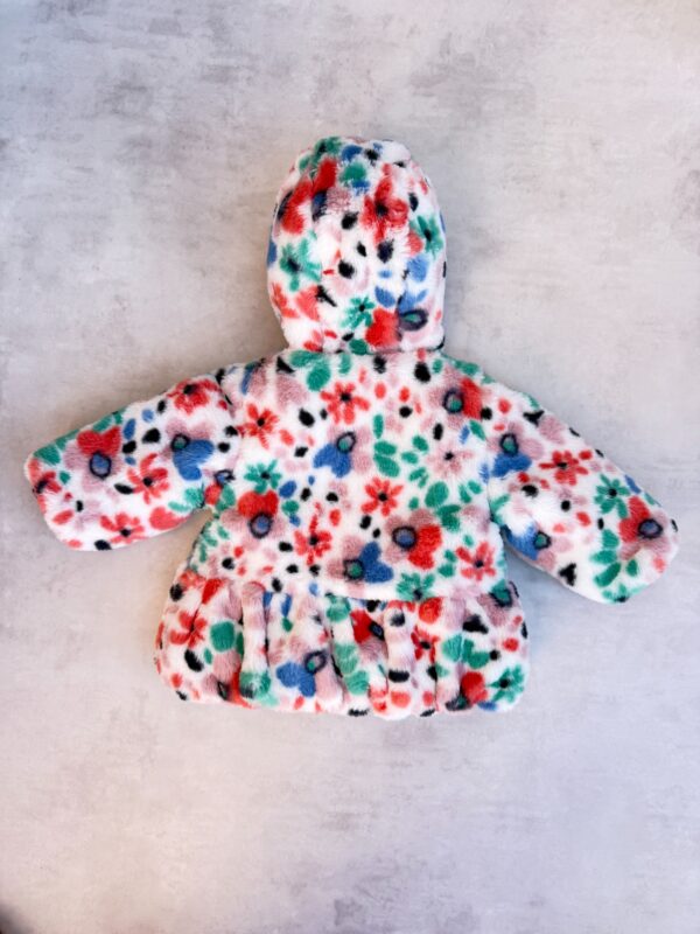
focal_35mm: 24
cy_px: 467
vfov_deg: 71.6
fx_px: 647
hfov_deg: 56.8
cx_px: 350
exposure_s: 1/379
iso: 100
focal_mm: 6.76
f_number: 1.78
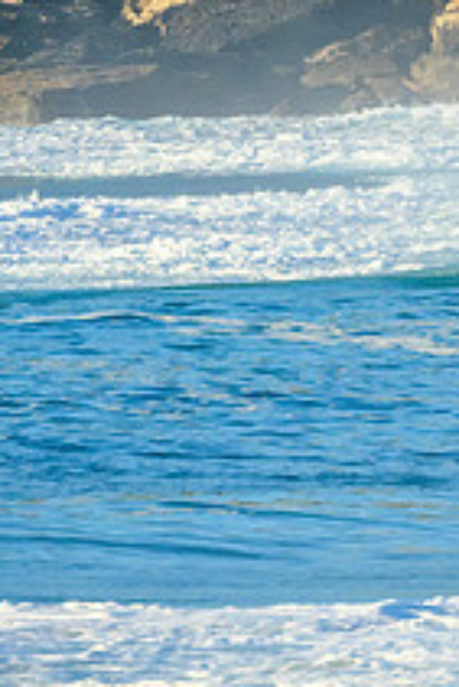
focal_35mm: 1508
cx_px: 948
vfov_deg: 1.4
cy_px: 244
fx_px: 28791
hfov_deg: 0.9
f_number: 9
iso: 1000
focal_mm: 400
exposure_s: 1/2000
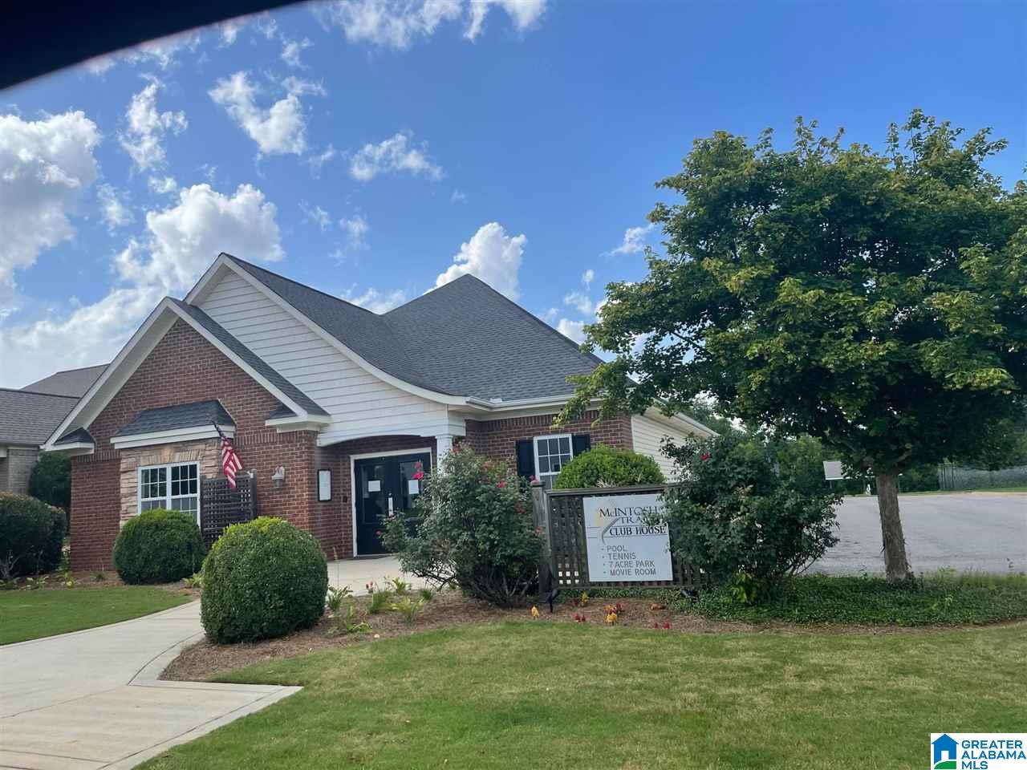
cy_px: 385
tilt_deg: +6.9
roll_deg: +2.8
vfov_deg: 53.1
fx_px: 771
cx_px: 514
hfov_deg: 67.3
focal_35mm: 26
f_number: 1.6
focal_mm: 5.1
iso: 32
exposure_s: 1/3257
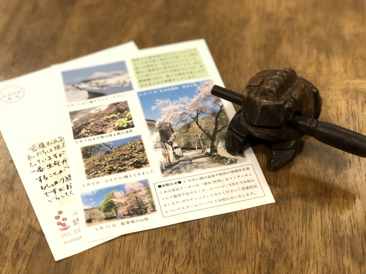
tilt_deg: -48.3
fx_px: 666
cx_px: 183
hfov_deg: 30.7
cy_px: 148
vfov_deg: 23.3
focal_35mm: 63
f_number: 2.8
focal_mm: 6.6
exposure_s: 1/33
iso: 400
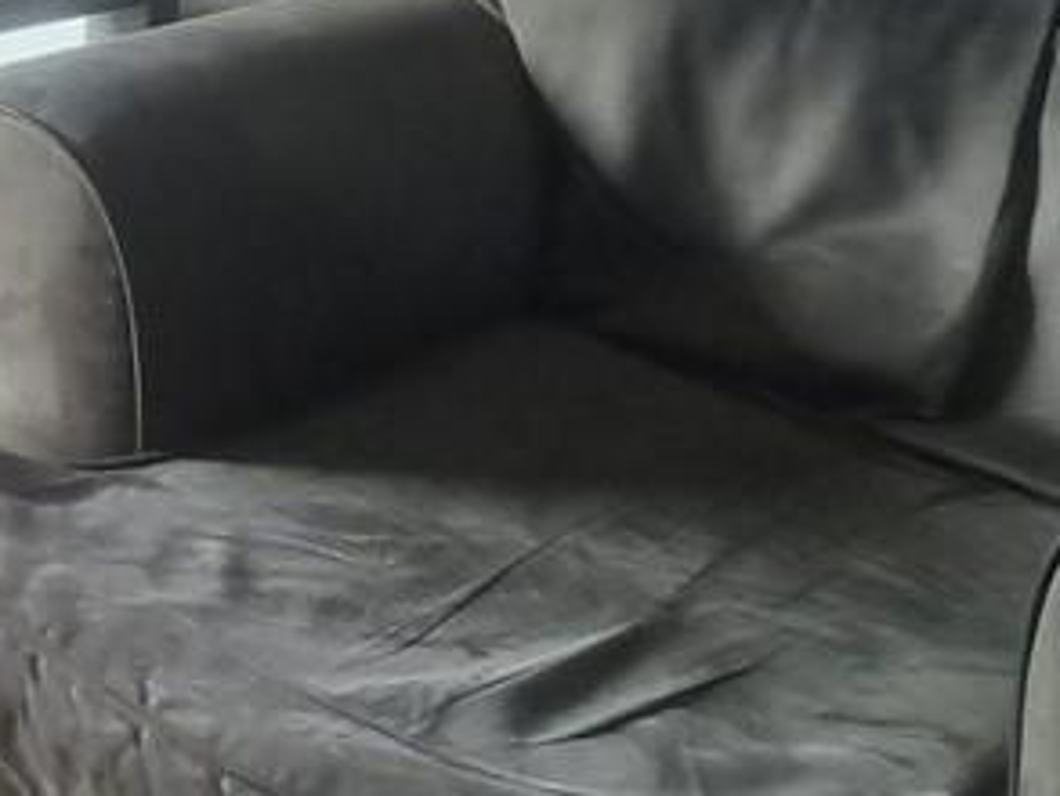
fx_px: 4013
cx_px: -1371
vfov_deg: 10.9
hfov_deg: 12.3
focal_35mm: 131
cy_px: -449
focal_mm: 5.23
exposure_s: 1/120
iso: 50
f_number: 1.8
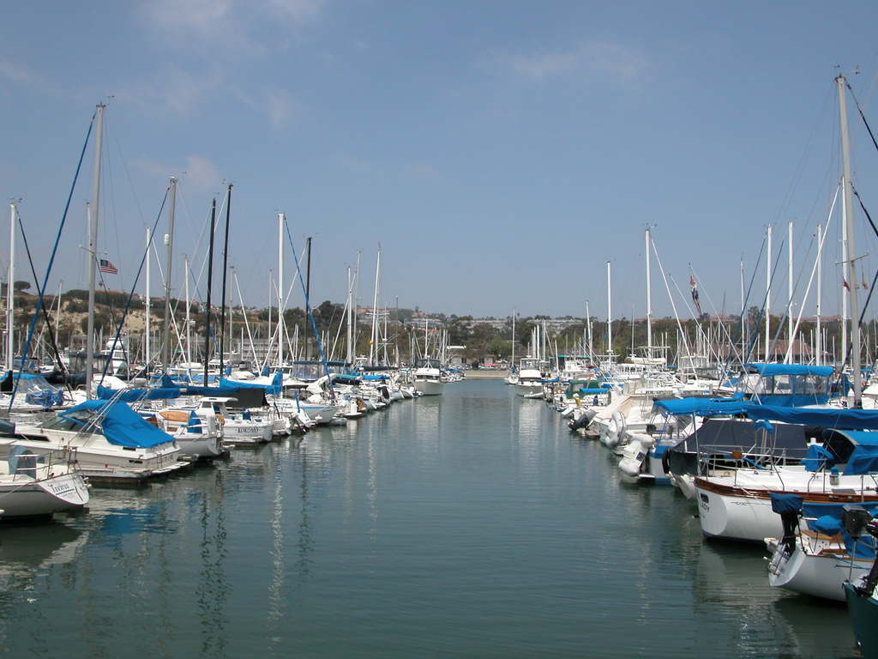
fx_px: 888
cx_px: 439
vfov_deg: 40.7
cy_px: 330
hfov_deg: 52.6
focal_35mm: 35
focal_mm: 8.9
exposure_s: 1/407
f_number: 7.1
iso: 100
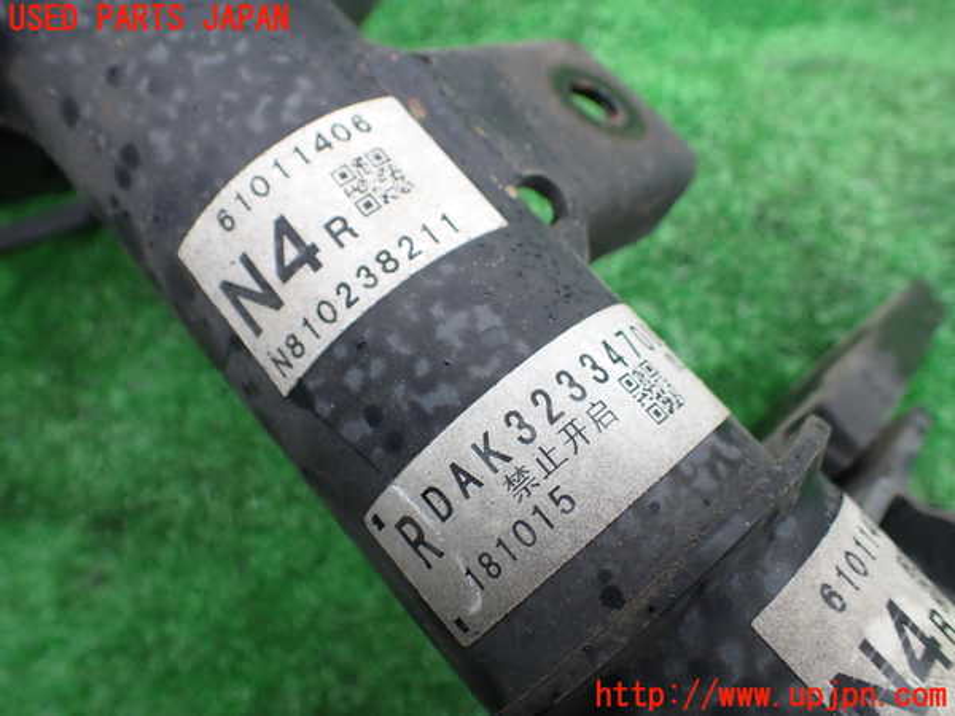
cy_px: 358
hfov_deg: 60.0
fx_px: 828
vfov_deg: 46.8
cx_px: 478
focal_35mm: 30
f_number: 2.3
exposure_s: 1/125
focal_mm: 5.4
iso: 100
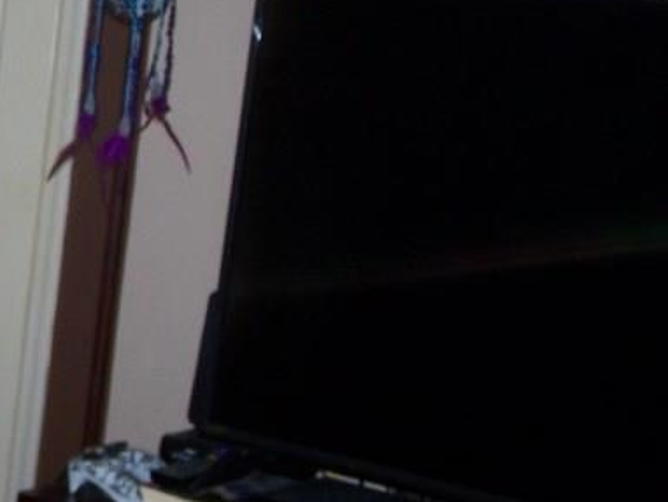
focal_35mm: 102
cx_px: -102
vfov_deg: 14.5
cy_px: 142
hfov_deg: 18.4
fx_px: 1969
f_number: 2.8
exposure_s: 1/60
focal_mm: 6.3
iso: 80
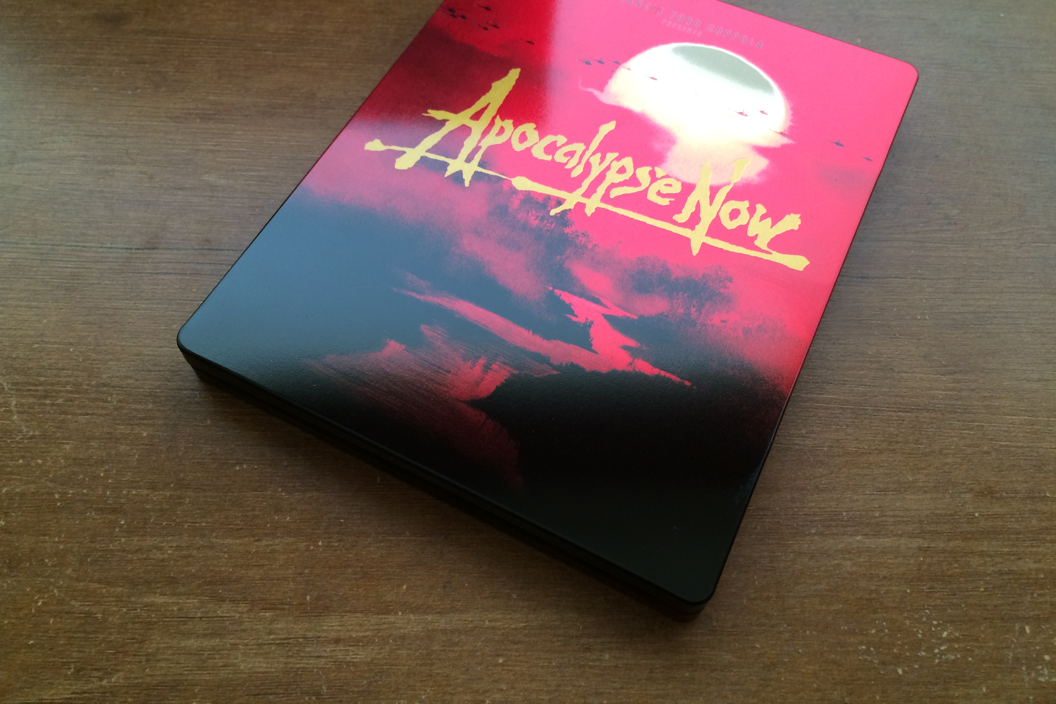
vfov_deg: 42.2
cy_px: 299
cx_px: 518
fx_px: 909
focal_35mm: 31
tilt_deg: -59.0
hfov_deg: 60.3
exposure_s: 1/30
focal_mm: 4.15
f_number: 2.2
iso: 40
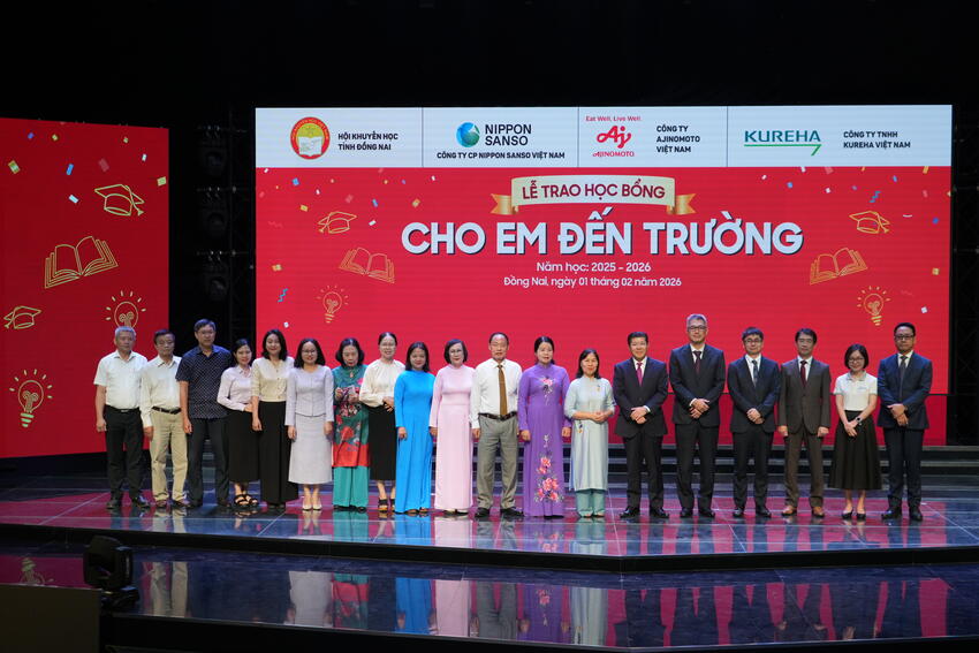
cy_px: 326
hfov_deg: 32.9
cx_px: 490
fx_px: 1659
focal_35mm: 61
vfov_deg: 22.3
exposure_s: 1/200
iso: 800
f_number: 5.6
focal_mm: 61
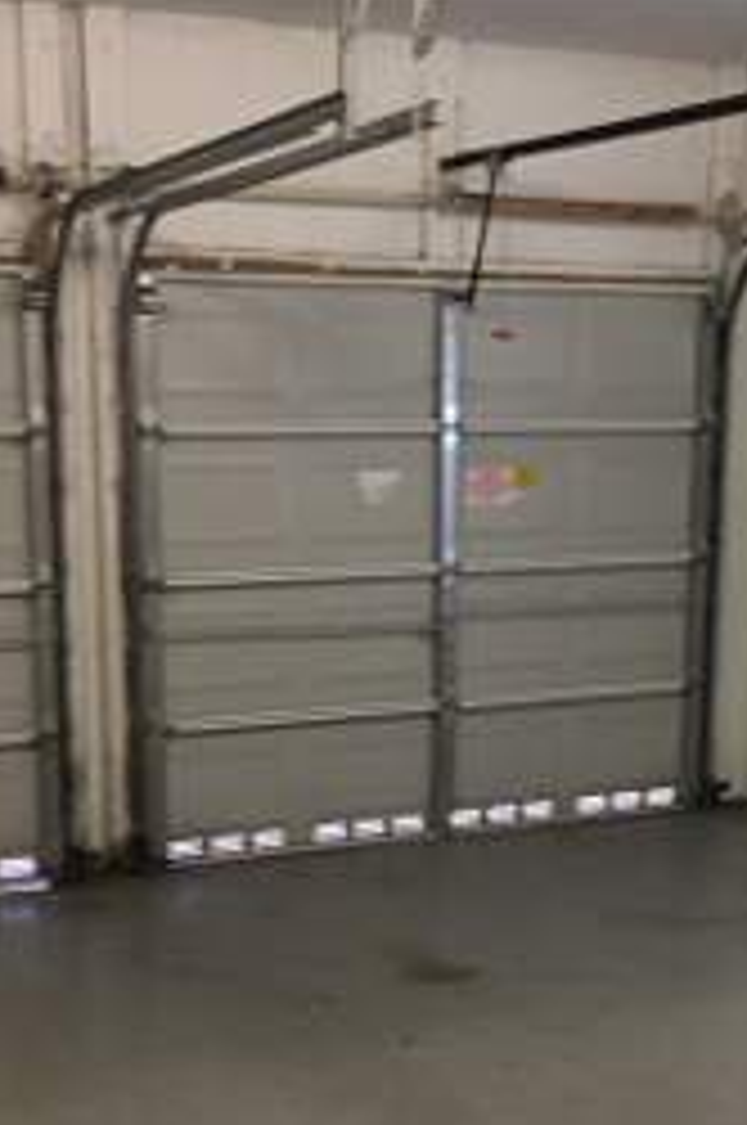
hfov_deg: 23.3
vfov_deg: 34.1
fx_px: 1810
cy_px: 792
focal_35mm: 58
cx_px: 418
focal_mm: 4.15
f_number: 2.2
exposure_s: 1/17
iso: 250
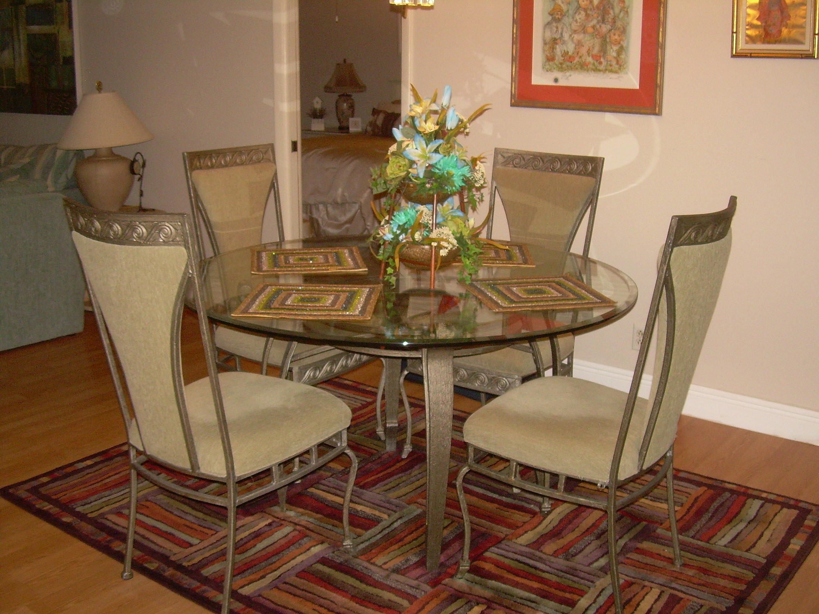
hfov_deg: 49.0
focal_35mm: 38
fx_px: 899
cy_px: 307
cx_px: 410
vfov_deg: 37.7
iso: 200
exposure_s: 1/60
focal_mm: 6.3
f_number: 2.8
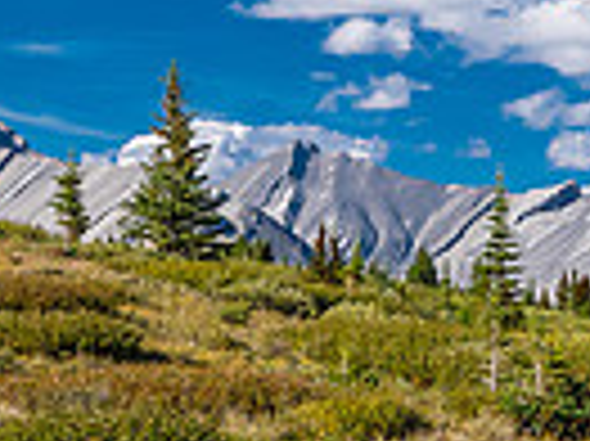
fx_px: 1805
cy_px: 353
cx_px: 302
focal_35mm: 106
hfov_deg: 18.6
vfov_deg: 13.9
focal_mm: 12
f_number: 8
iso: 200
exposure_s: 1/160
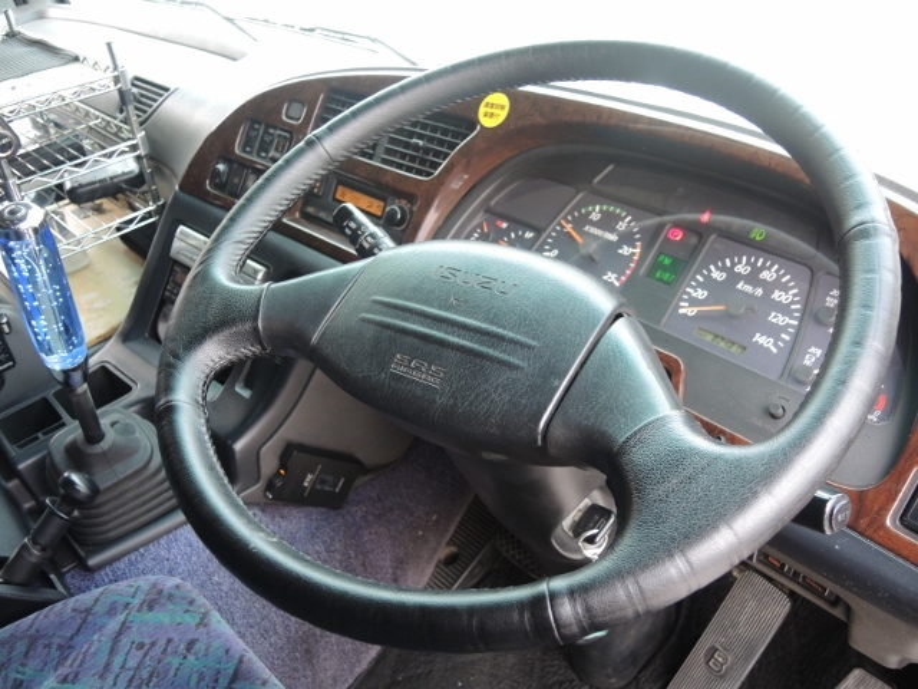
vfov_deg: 49.7
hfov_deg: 63.4
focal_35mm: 28
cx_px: 459
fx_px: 743
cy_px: 344
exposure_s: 1/30
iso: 250
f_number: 2
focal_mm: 6
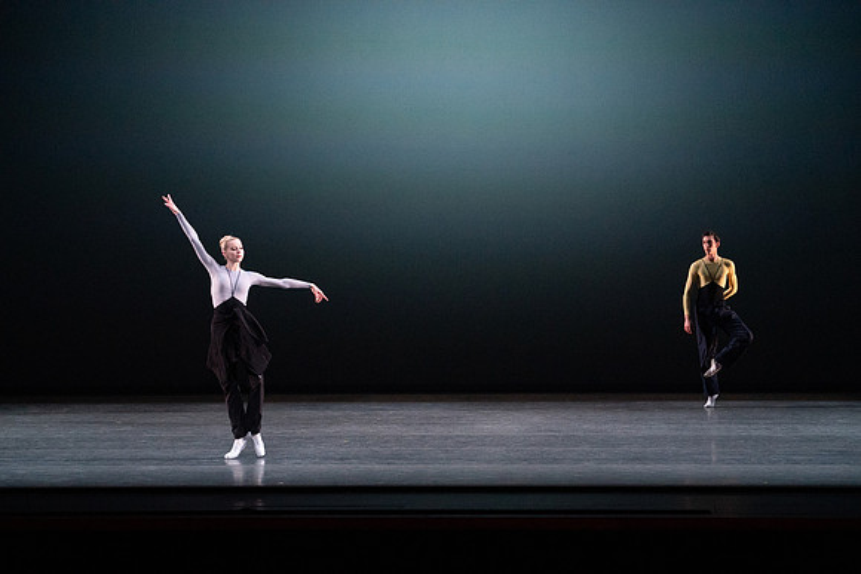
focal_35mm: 124
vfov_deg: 11.1
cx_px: 430
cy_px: 287
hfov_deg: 16.5
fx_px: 2966
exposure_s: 1/500
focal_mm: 124
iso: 12800
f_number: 6.3
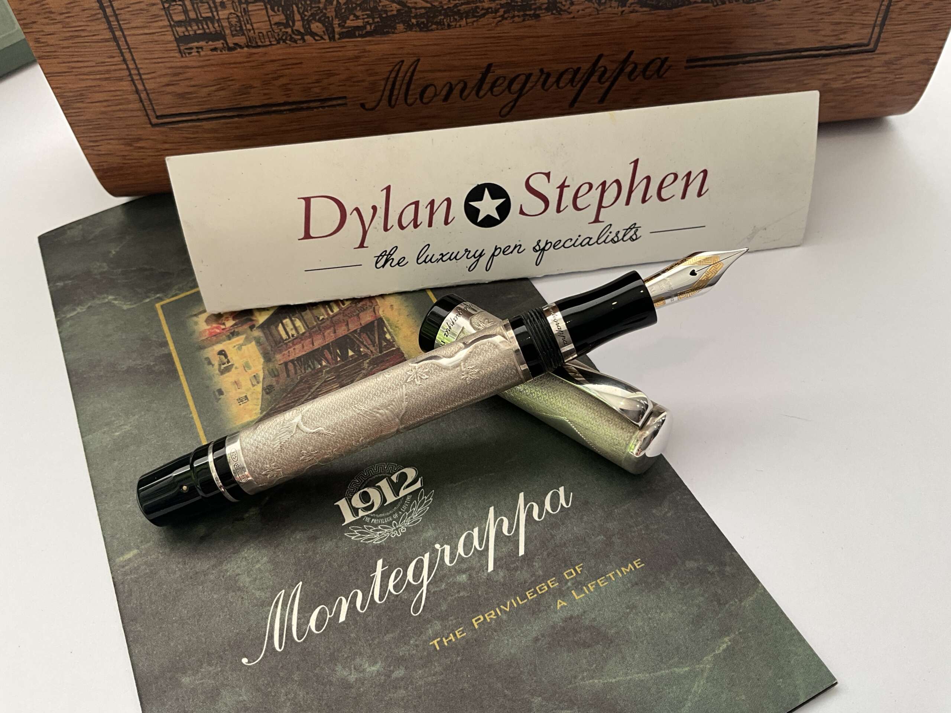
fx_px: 797
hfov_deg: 61.7
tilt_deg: -52.0
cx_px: 476
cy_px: 356
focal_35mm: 29
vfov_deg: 48.2
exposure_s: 1/100
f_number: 1.8
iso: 40
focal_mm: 3
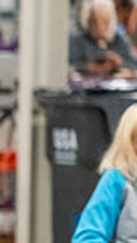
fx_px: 5058
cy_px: 302
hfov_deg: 1.5
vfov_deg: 2.7
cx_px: -334
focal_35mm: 786
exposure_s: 1/250
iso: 6400
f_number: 3.5
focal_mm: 179
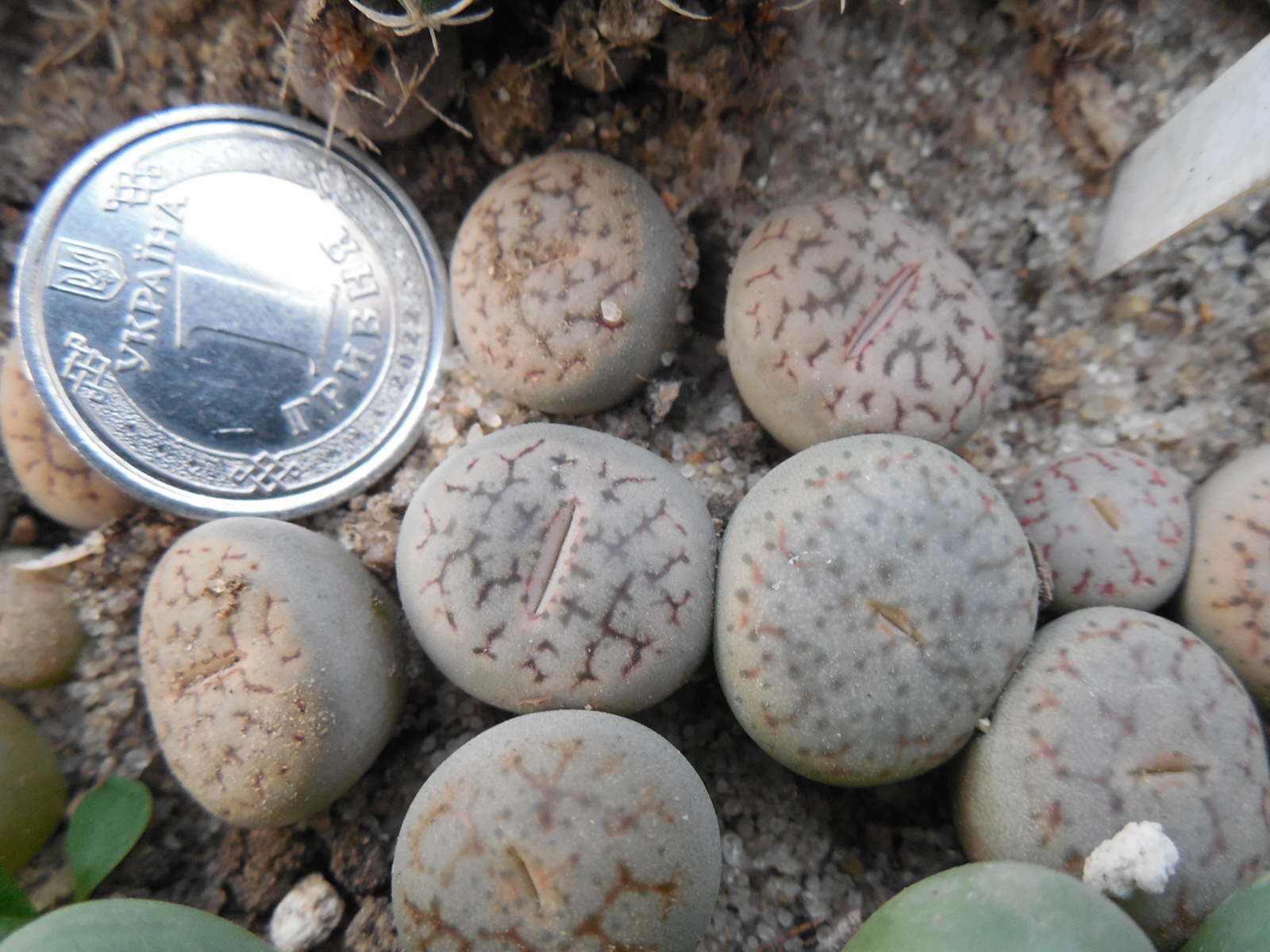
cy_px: 476
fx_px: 1137
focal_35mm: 31
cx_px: 635
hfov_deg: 58.4
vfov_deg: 45.4
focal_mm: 5.6
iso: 400
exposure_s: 1/25
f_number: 3.6
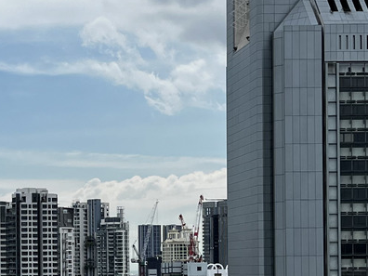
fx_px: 1116
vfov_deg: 14.0
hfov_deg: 18.1
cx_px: -35
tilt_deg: +0.8
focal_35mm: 105
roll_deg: +0.6
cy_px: 250
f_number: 1.5
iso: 50
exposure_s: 1/8000
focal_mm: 5.7
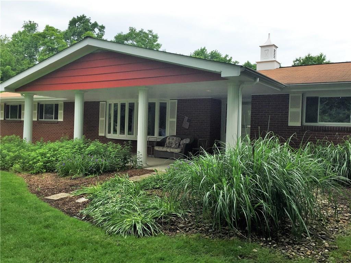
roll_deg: -0.2
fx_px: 294
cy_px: 132
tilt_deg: -0.8
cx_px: 176
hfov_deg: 61.7
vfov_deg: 48.2
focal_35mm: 29
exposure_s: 1/989
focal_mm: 4.15
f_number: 2.2
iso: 32
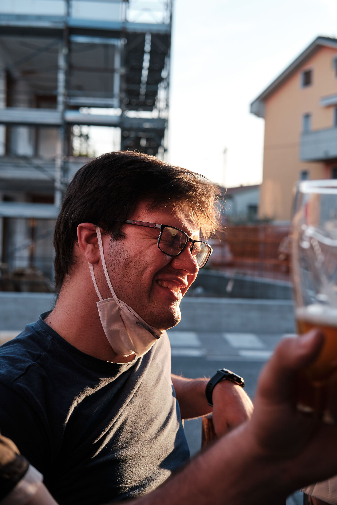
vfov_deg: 37.5
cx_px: 168
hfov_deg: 25.5
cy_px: 252
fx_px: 744
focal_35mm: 53
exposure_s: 1/125
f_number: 4
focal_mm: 35
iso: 160
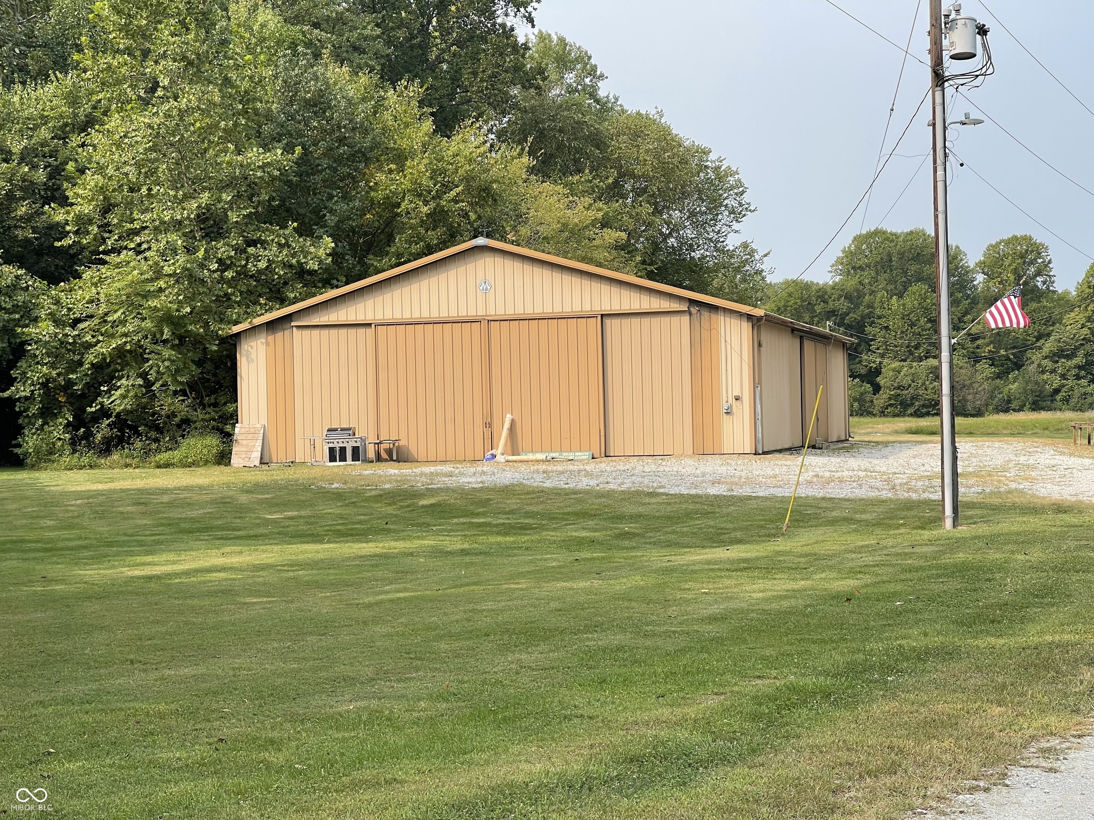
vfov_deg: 22.9
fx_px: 2023
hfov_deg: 30.3
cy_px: 410
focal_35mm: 64
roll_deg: +0.4
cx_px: 547
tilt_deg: -0.3
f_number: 2.2
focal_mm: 7.5
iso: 20
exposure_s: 1/657
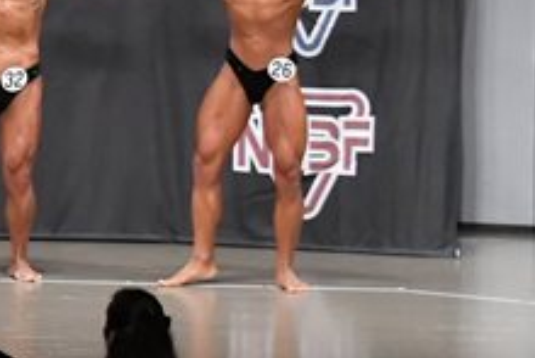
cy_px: 15
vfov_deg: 4.2
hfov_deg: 6.2
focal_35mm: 327
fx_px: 4863
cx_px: -371
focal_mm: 62
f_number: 5.6
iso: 6400
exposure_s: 1/400
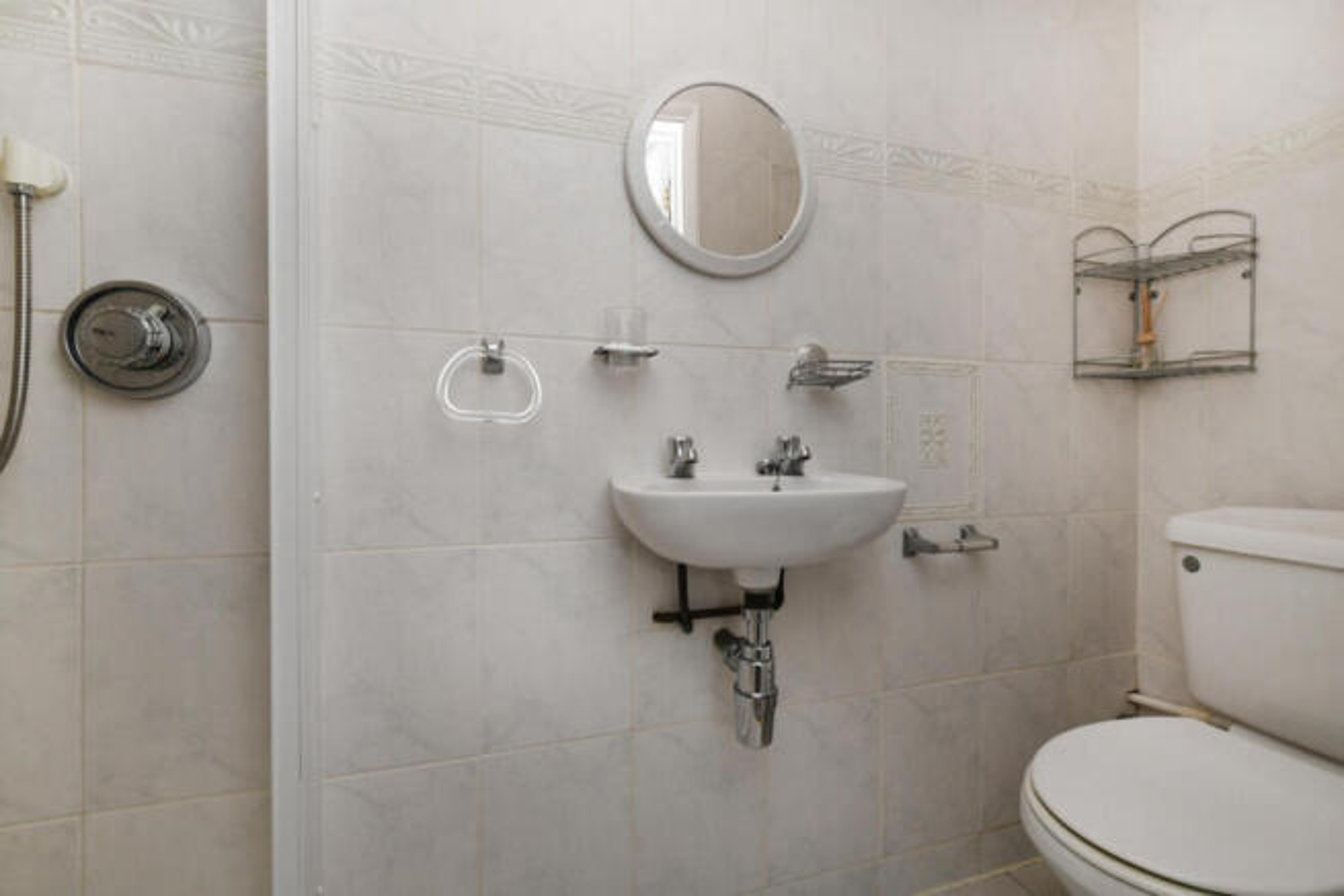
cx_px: 672
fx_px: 560
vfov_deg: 77.4
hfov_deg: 100.4
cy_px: 448
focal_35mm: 15
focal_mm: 15
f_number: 14
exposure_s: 1/60
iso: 640
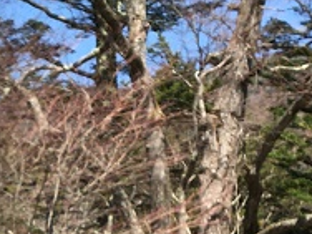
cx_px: 32
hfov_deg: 15.5
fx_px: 1136
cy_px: 285
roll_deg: +0.6
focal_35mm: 126
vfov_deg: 11.5
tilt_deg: +8.1
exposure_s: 1/793
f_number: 2.2
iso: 25
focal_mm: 4.15
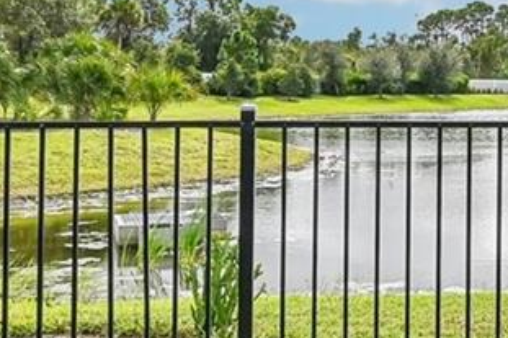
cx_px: 546
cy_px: 70
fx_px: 1015
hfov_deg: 26.1
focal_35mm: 72
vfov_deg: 18.7
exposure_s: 1/2000
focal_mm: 14
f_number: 8
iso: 400
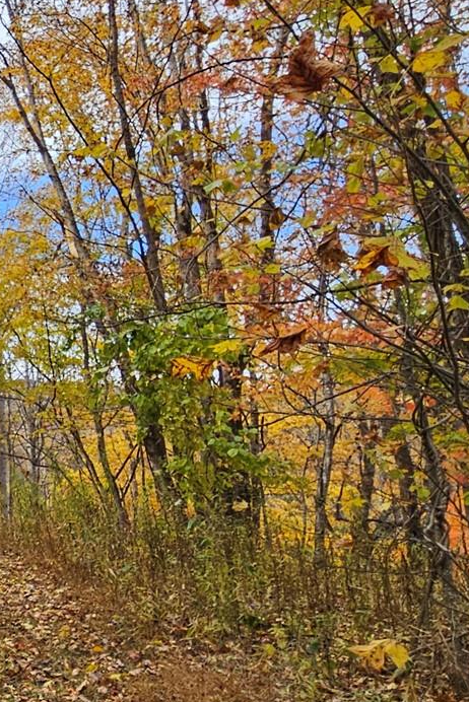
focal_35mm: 40
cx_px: -365
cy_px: 332
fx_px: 781
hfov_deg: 21.8
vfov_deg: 48.4
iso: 50
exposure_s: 1/738
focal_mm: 2.2
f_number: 2.2
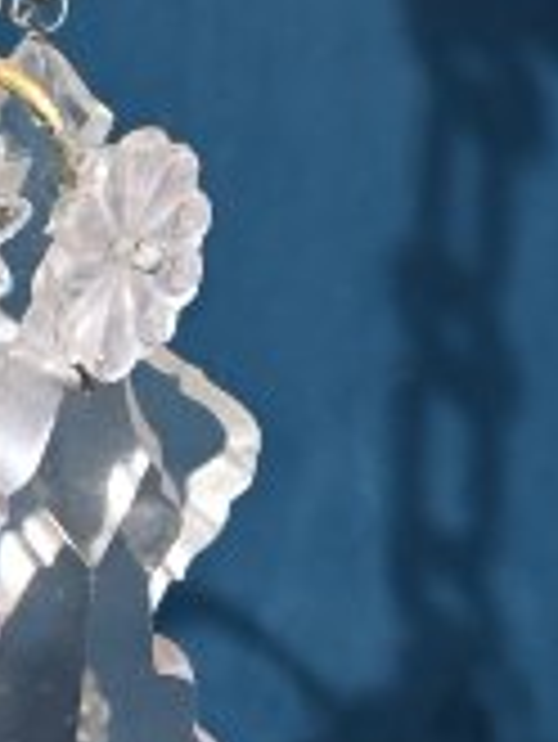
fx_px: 5860
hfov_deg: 5.2
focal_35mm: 273
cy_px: -261
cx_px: -1017
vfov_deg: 7.2
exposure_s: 1/250
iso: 125
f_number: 5.6
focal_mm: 26
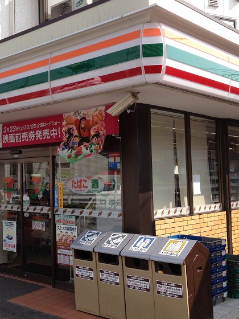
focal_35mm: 51
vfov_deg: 37.5
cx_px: 42
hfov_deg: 27.9
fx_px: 469
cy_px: 153
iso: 64
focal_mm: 4.28
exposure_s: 1/863
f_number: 2.4
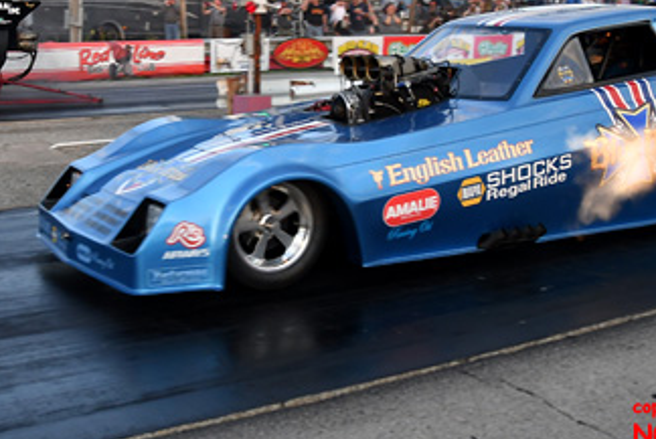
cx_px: 421
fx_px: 675
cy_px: 138
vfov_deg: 35.6
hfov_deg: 51.1
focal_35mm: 37
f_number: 3.5
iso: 400
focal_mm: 16
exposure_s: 1/800
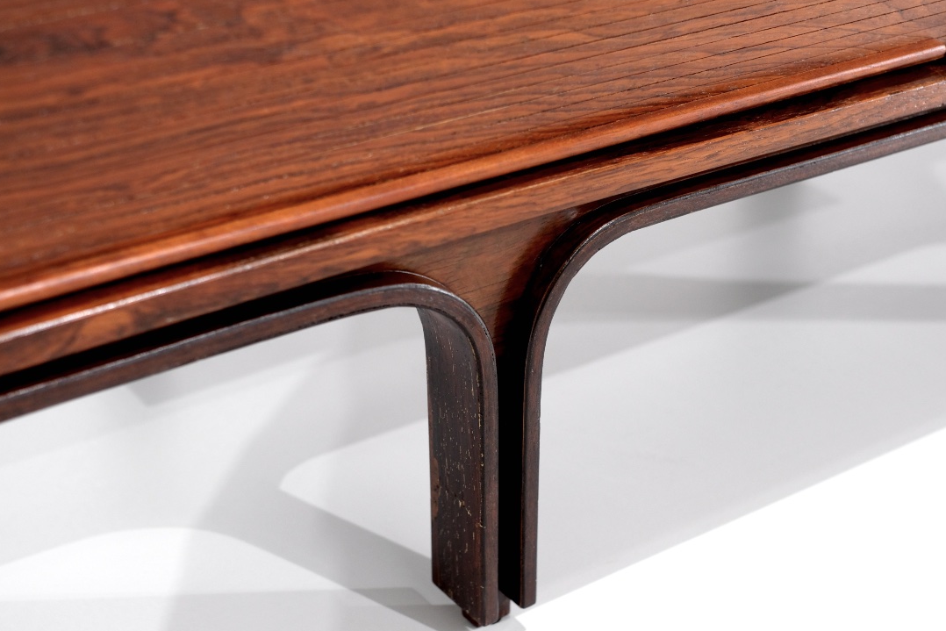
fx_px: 1550
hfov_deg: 33.9
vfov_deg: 23.0
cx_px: 464
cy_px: 328
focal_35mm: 59
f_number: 2.8
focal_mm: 35
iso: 800
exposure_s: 1/160
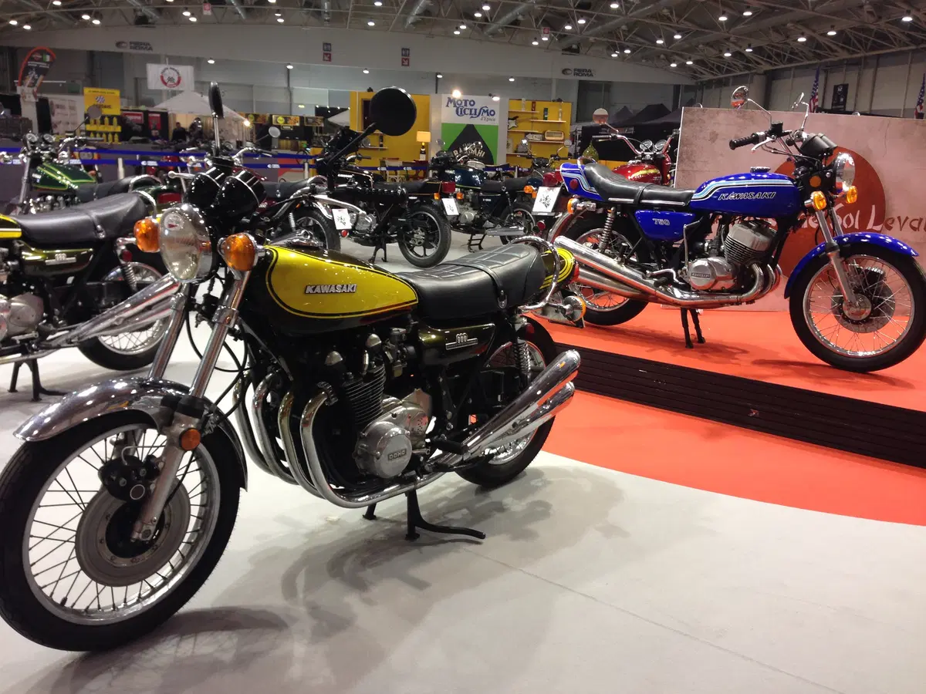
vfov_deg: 42.9
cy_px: 347
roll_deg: -2.3
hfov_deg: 55.4
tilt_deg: -15.7
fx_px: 883
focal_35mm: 33
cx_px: 463
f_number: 2.4
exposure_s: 1/20
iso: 64
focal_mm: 4.12
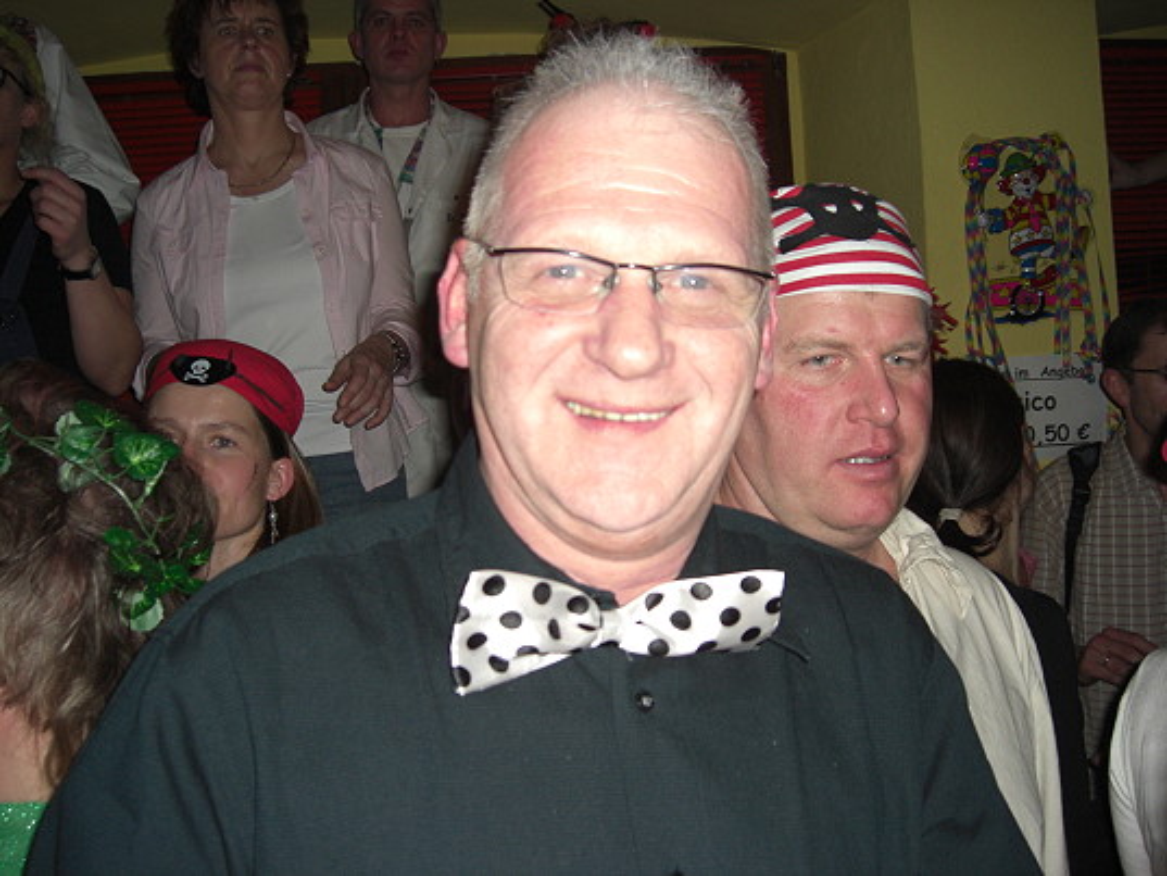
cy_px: 438
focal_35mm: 38
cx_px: 584
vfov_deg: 37.7
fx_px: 1281
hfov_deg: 49.0
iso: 200
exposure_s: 1/60
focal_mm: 7.9
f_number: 2.8
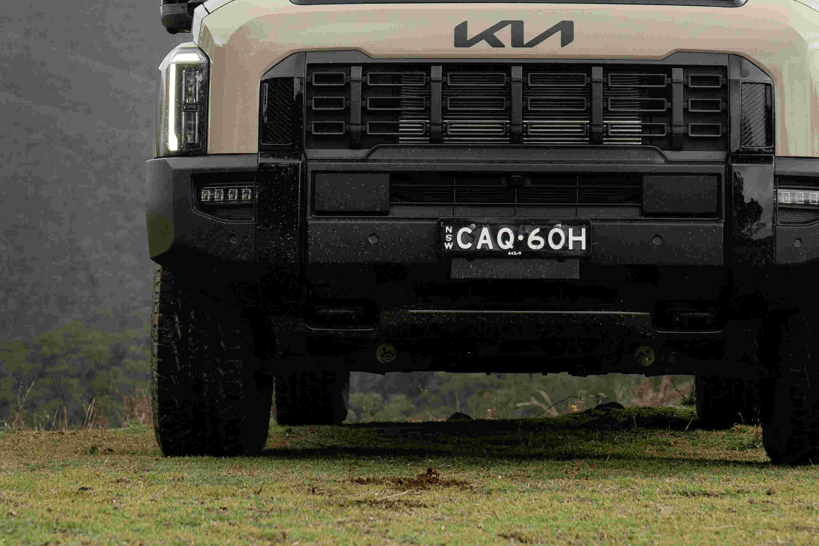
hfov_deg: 16.0
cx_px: 529
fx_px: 2912
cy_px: 25
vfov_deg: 10.6
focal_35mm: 128
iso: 800
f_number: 4.5
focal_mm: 54
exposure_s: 1/1000
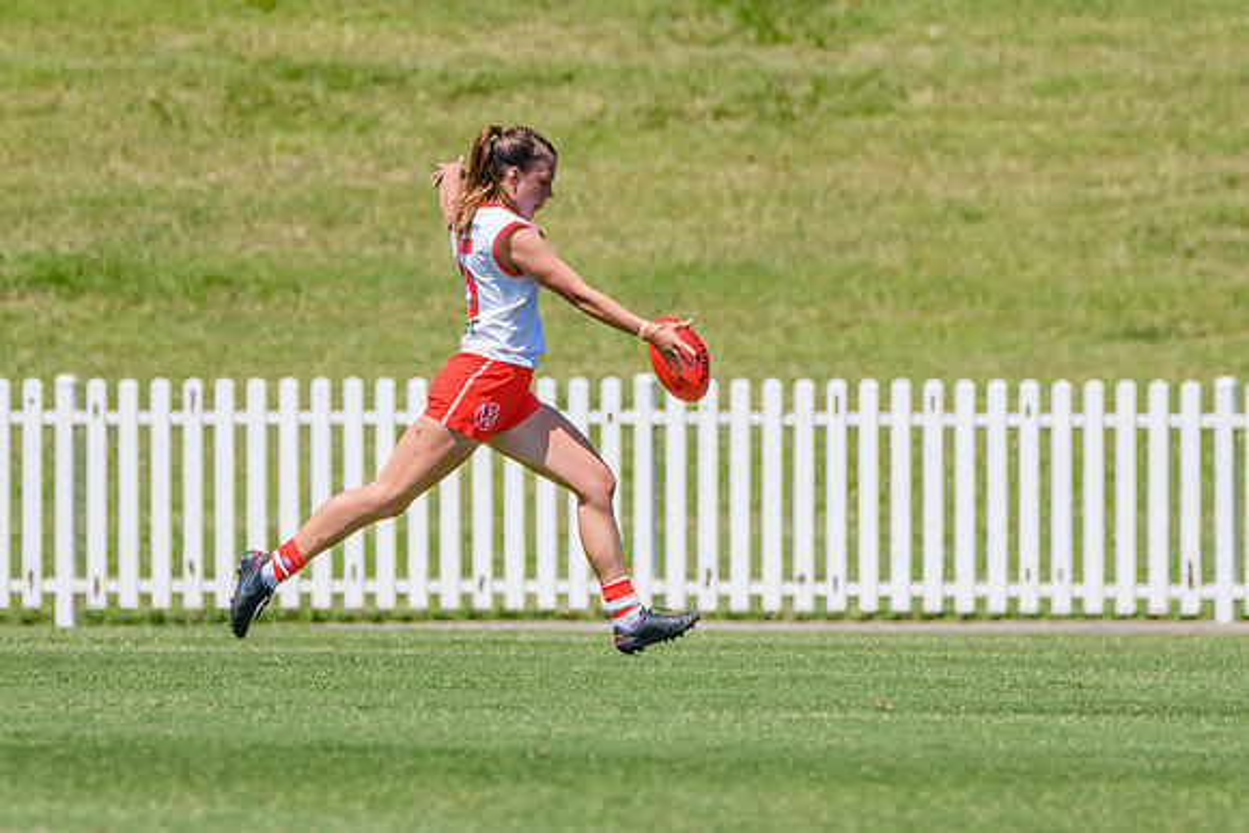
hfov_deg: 2.0
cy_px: 413
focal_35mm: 1009
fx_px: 35003
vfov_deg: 1.4
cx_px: 669
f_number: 10
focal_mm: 600
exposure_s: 1/2000
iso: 800
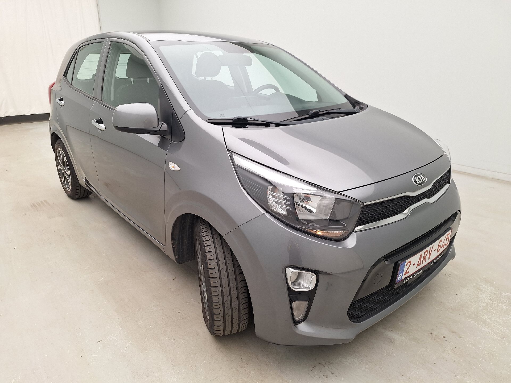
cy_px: 192
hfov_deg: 73.9
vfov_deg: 58.9
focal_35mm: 23
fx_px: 340
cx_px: 256
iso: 64
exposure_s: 1/100
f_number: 1.8
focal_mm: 5.54
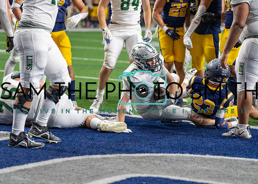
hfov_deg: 13.8
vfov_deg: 9.9
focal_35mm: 146
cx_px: 129
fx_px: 1067
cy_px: 92
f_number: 2.8
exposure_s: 1/1000
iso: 3200
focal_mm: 139
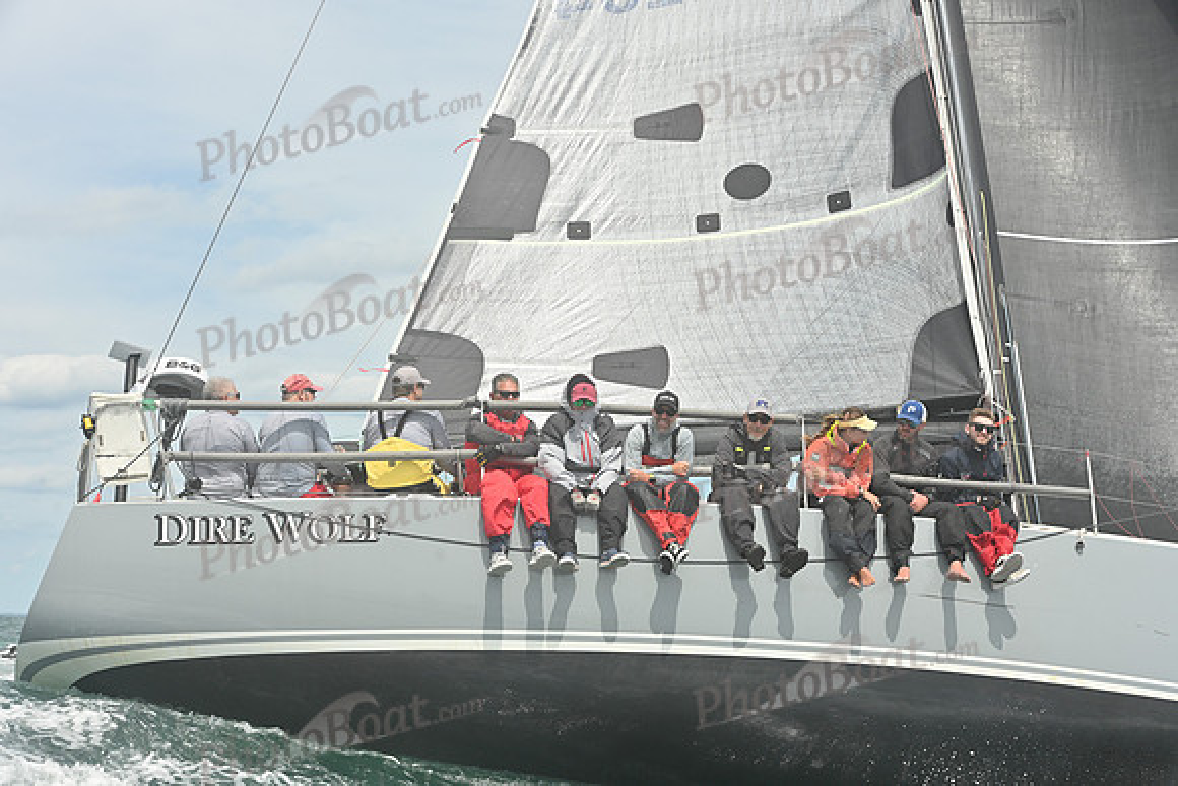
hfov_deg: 28.8
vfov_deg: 19.5
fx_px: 2291
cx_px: 589
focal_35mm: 70
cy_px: 393
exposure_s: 1/1250
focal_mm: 70
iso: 320
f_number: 9
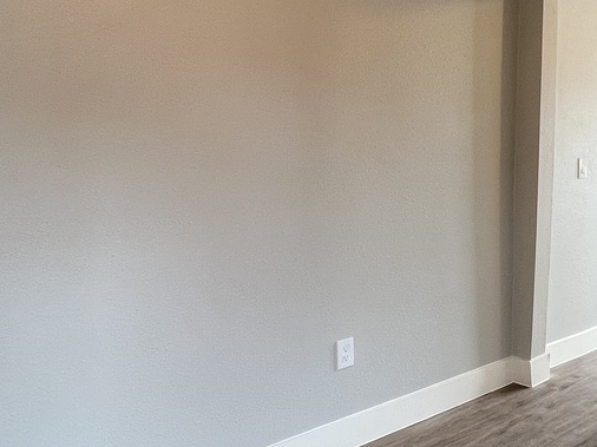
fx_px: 638
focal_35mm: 37
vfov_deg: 38.6
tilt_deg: -6.7
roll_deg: -1.7
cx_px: 553
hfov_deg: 44.9
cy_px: 210
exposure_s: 1/60
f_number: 1.8
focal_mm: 1.57
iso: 200
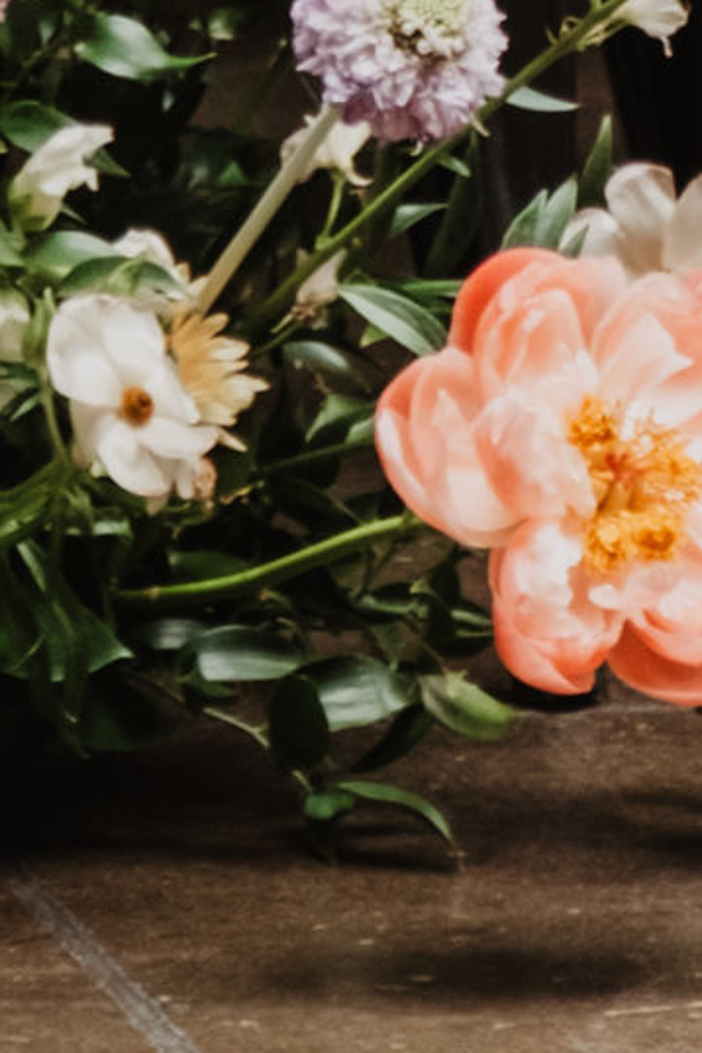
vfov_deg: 3.6
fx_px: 16262
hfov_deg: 2.5
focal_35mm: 556
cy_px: -2251
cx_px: 76
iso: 320
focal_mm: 55
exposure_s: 1/125
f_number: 2.8
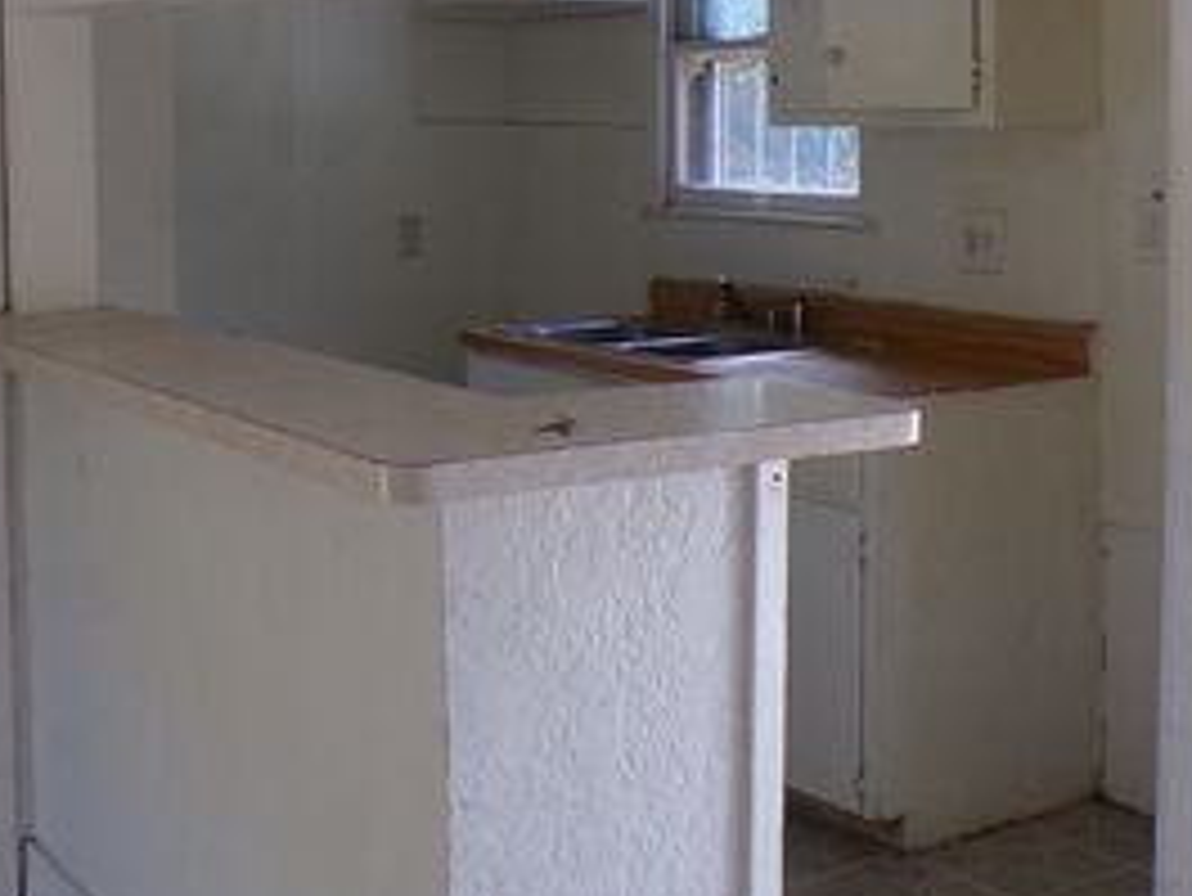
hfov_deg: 33.2
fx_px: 1998
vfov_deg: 25.0
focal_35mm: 58
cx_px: 576
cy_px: 239
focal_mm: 4.3
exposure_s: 1/70
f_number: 3
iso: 100
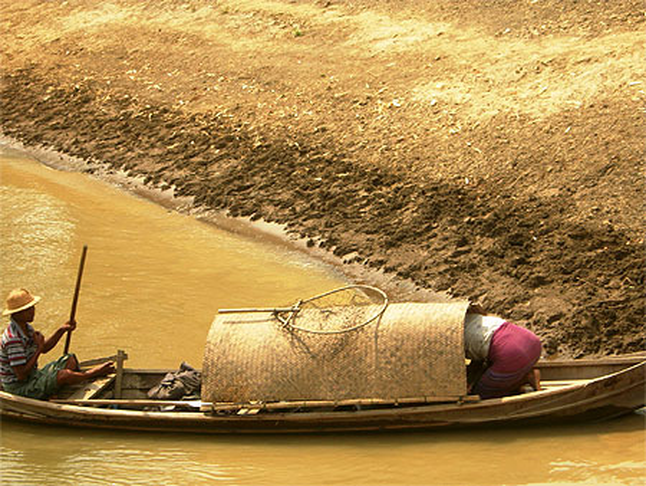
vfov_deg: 14.4
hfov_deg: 19.1
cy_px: 243
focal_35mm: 103
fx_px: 1923
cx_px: 323
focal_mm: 21.3
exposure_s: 1/102
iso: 50
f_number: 7.8
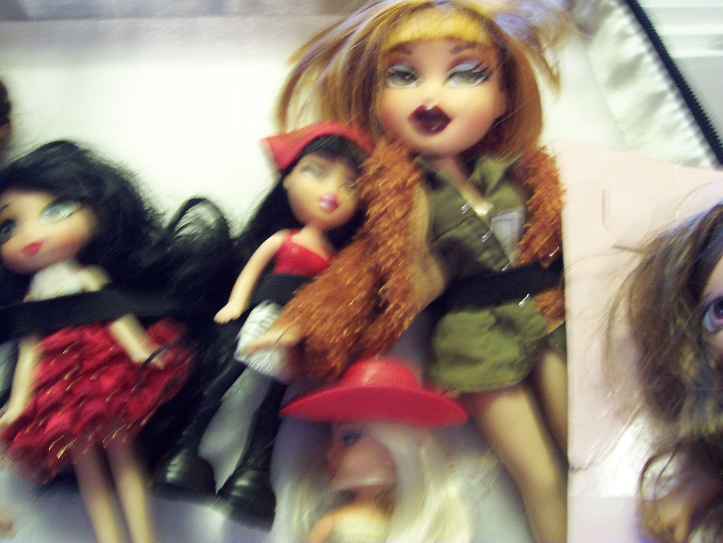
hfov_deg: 50.1
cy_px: 272
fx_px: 773
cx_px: 362
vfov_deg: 38.7
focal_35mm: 37
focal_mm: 5.6
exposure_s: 1/8
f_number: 2.8
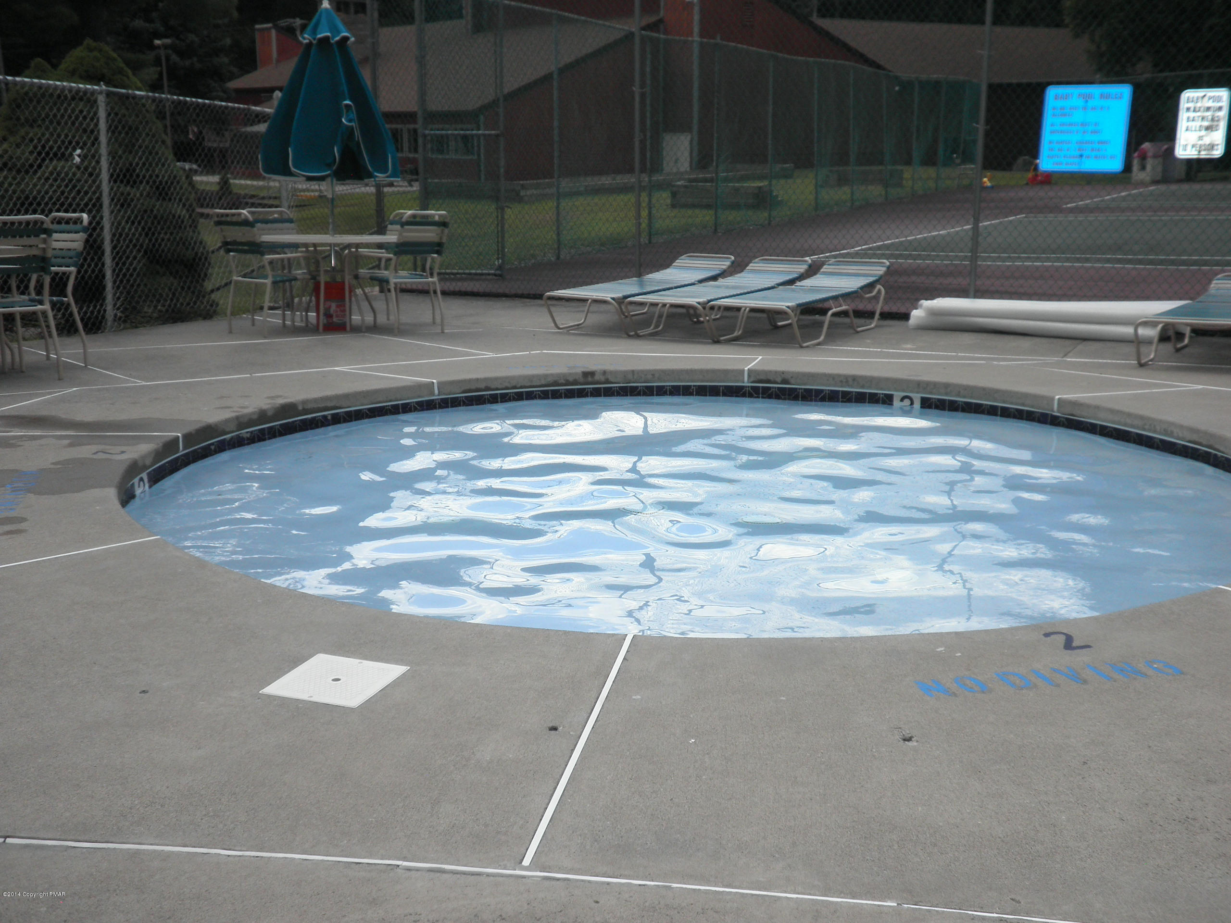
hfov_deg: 50.1
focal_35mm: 37
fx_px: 1316
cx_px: 616
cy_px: 462
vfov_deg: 38.7
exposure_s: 1/500
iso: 64
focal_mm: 6.5
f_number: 3.1
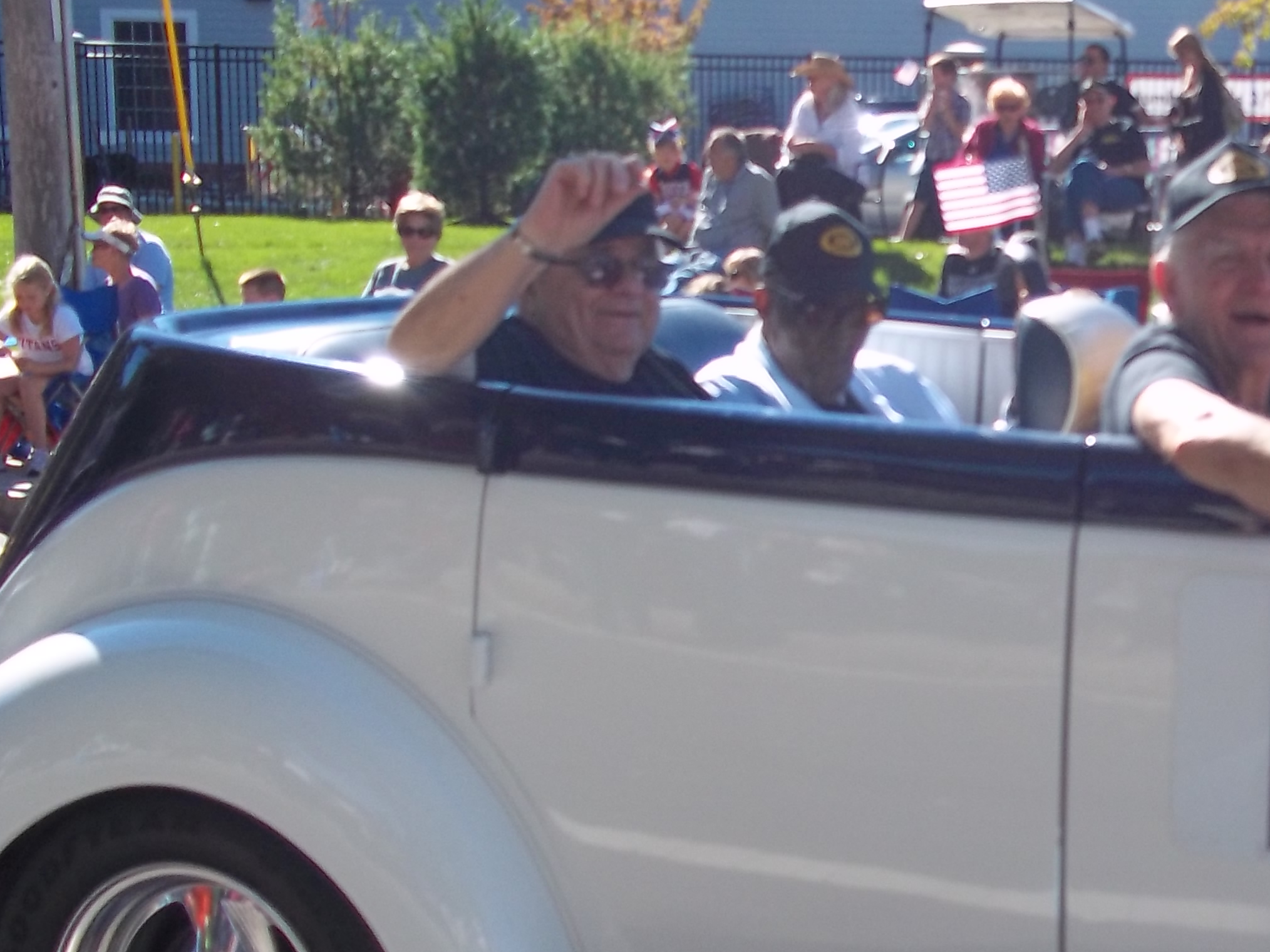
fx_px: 2605
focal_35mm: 71
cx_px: 1088
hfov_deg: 26.7
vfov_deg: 20.7
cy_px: 563
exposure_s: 1/500
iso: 80
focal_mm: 6.5
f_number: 3.1
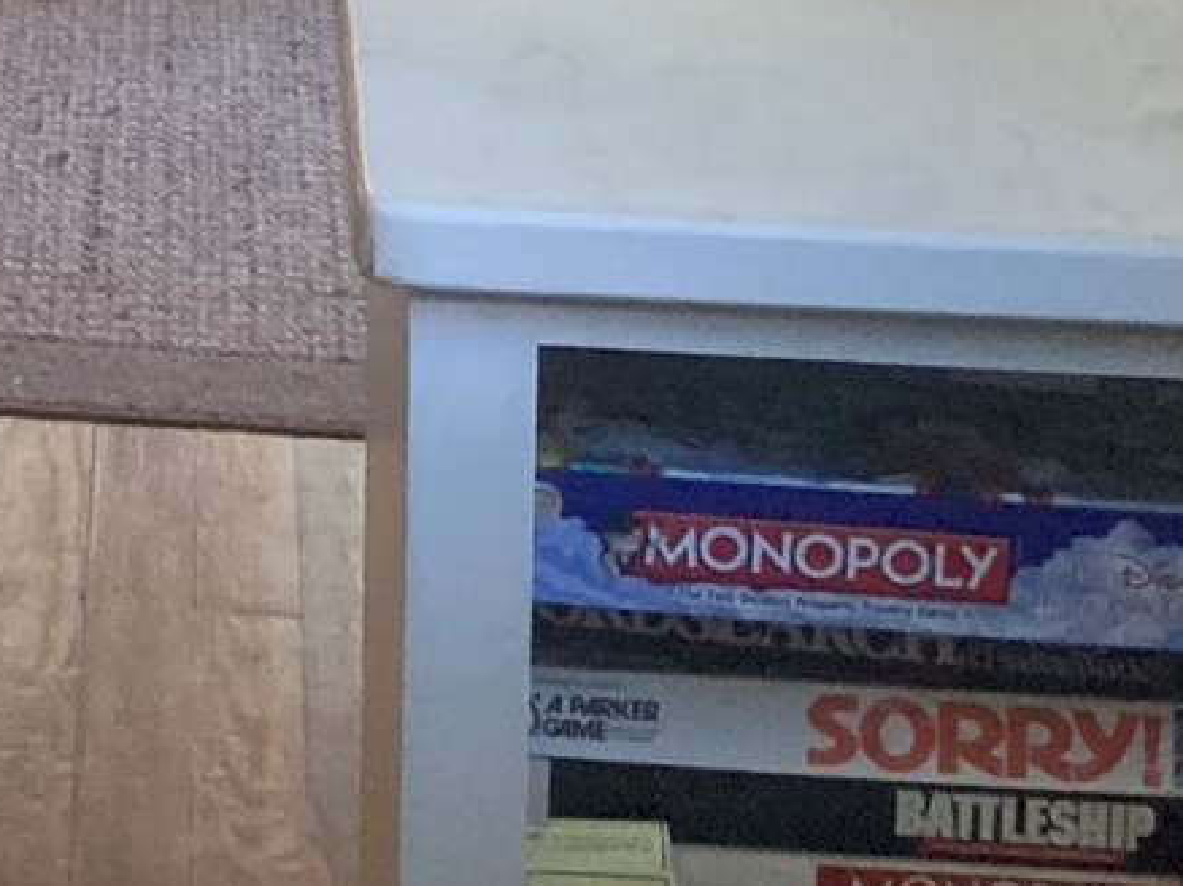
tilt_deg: -9.1
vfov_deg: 10.6
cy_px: -762
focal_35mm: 131
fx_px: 4474
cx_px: -386
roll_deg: +0.5
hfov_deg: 14.4
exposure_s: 1/60
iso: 250
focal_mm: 3.99
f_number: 1.8
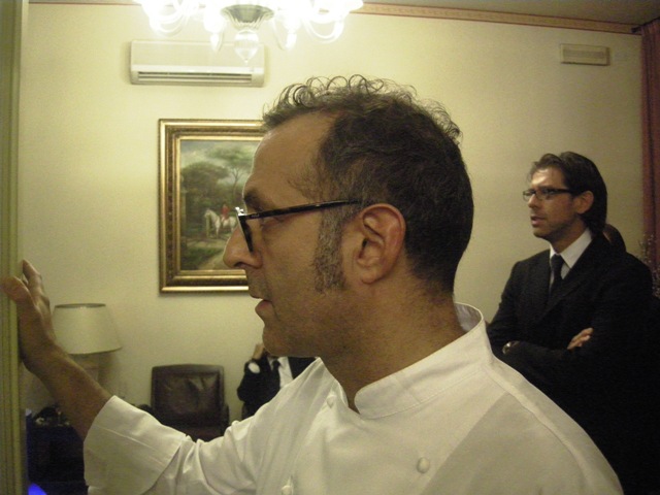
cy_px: 248
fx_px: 686
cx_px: 330
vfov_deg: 39.7
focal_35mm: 36
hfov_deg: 51.4
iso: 1600
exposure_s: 1/33.8
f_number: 2.7
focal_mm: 7.5
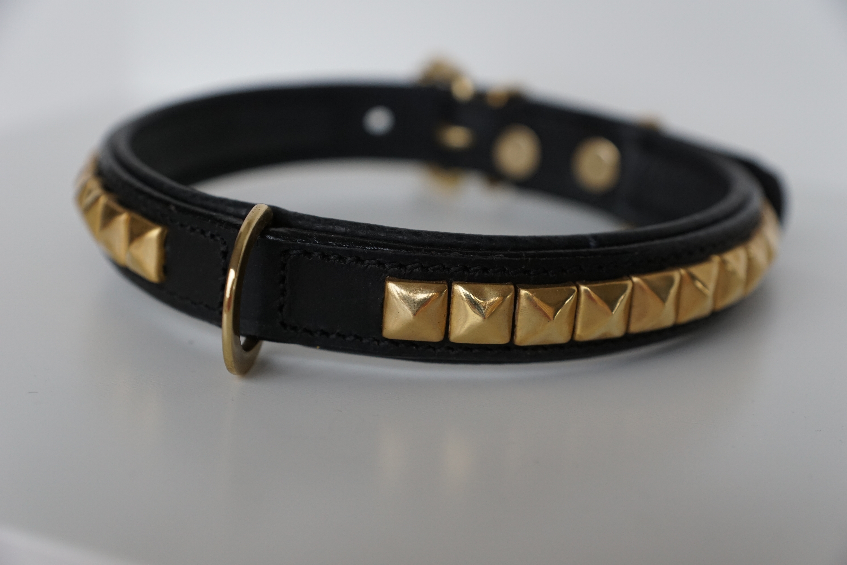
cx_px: 424
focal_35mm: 75
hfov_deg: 27.0
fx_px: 1764
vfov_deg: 18.2
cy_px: 282
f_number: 4
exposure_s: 1/160
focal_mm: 50
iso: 640
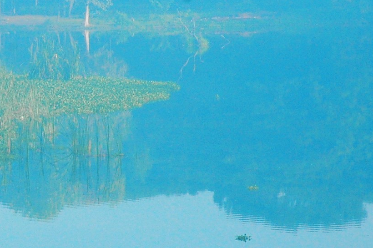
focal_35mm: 341
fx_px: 3530
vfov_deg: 4.0
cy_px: 113
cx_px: -64
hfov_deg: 6.0
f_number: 13
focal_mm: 62
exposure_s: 1/100
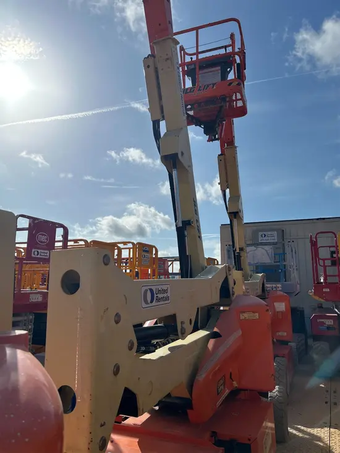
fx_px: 340
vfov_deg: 67.3
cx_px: 170
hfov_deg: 53.1
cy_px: 226
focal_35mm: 26
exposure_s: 1/11364
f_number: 1.5
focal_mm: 5.7
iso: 50
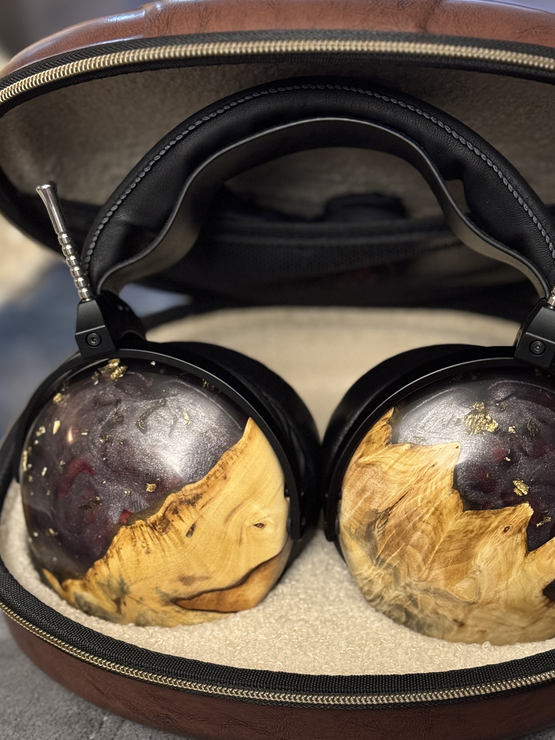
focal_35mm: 60
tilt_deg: -33.9
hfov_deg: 24.4
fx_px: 1283
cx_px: 318
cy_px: 415
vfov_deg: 32.2
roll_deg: +2.4
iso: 500
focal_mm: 6.76
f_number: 1.78
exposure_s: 1/40
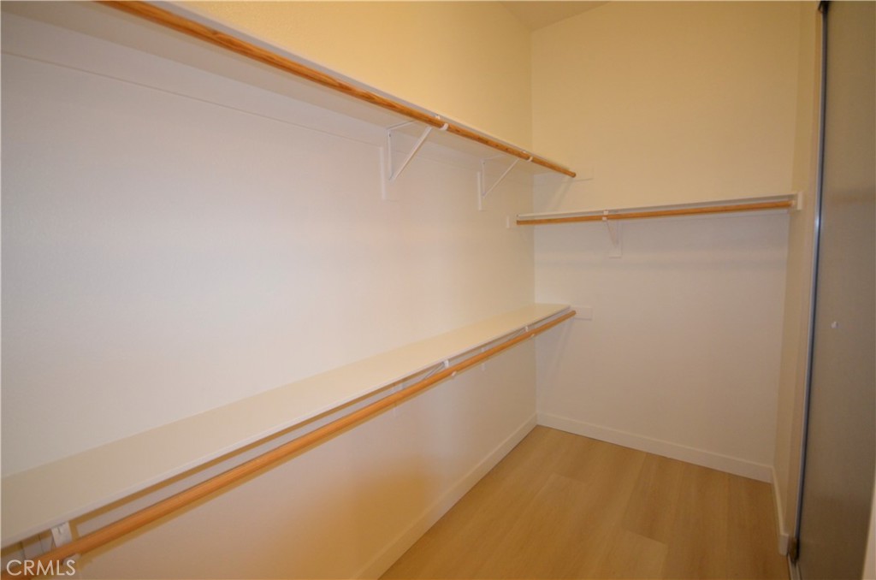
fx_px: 364
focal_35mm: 15
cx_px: 438
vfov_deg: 77.1
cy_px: 290
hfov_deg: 100.5
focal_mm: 10
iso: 1100
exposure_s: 1/60
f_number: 4
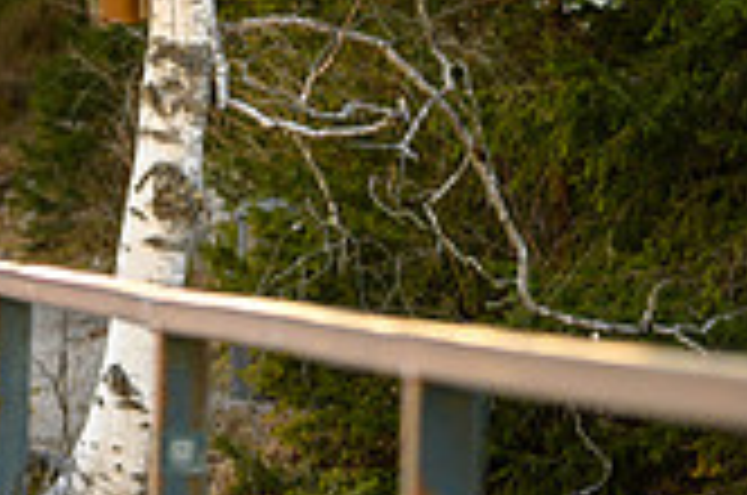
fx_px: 6524
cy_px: 238
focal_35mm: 315
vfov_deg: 4.3
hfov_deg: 6.4
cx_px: -495
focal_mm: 90
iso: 320
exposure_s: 1/400
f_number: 4
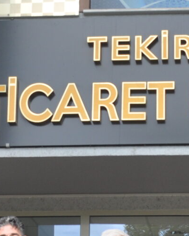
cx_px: 138
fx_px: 908
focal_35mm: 130
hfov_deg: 11.9
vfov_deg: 14.5
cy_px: 254
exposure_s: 1/125
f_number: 5.6
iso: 220
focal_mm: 18
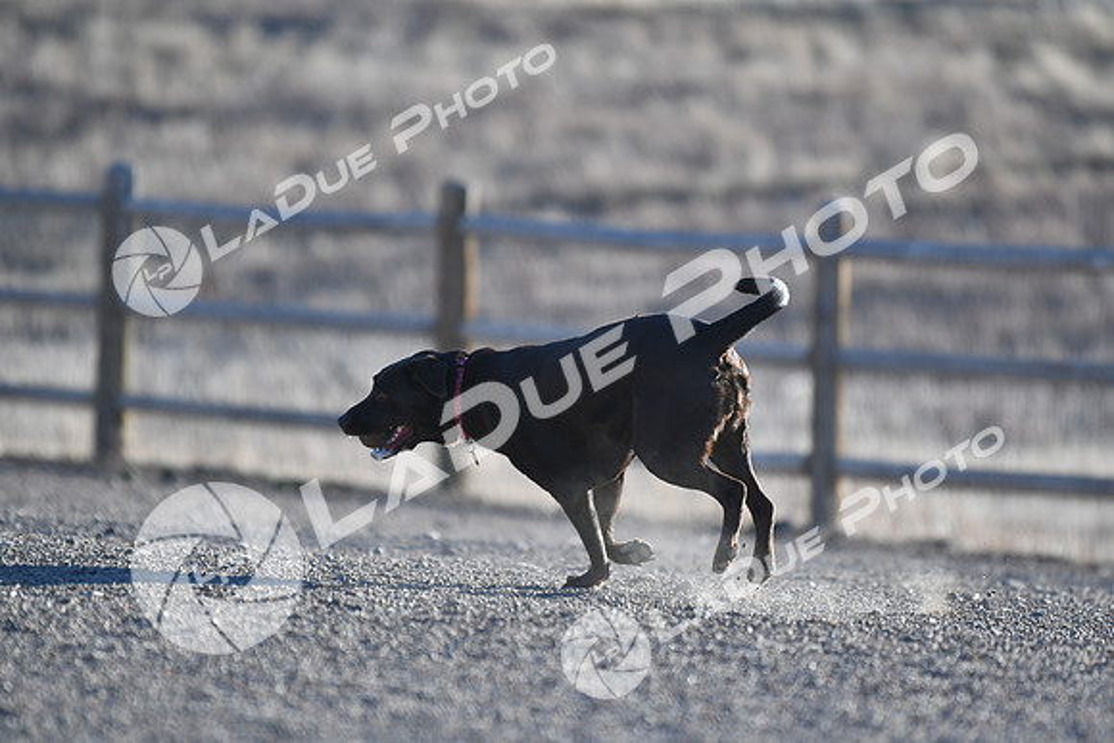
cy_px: 372
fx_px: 9285
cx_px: 557
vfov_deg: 4.6
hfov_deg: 6.9
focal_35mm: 300
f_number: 2.8
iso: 360
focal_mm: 200
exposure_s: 1/4000
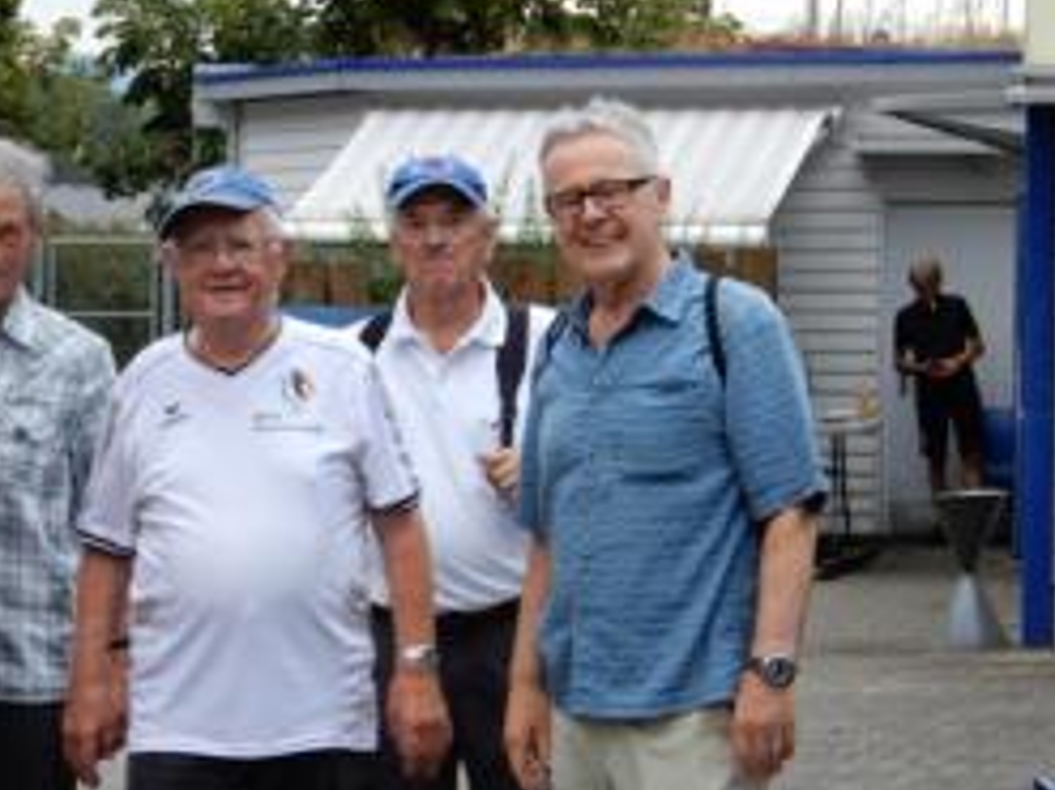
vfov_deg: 9.5
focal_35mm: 156
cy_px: 604
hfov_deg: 12.6
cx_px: 290
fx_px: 4752
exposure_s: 1/30
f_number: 4.5
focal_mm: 13.7
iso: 100
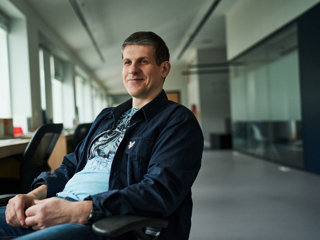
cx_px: 140
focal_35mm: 38
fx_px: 351
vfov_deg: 37.7
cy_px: 120
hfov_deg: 48.9
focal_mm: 35
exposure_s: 1/500
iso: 200
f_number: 1.8
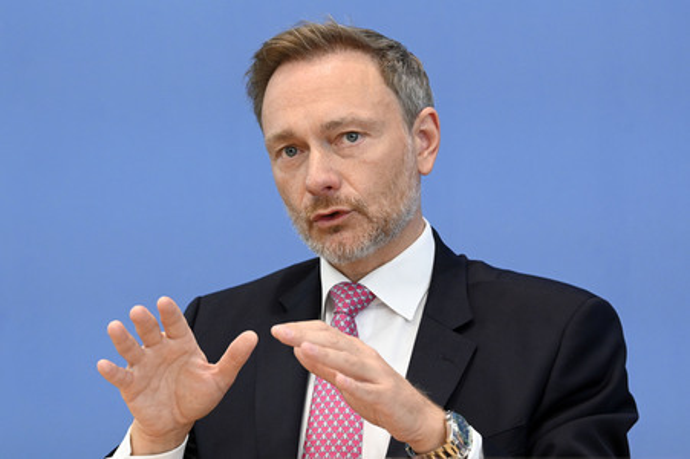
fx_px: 2586
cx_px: 345
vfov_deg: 10.1
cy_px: 230
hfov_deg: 15.2
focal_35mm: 135
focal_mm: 135
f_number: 6.3
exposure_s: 1/640
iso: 5000
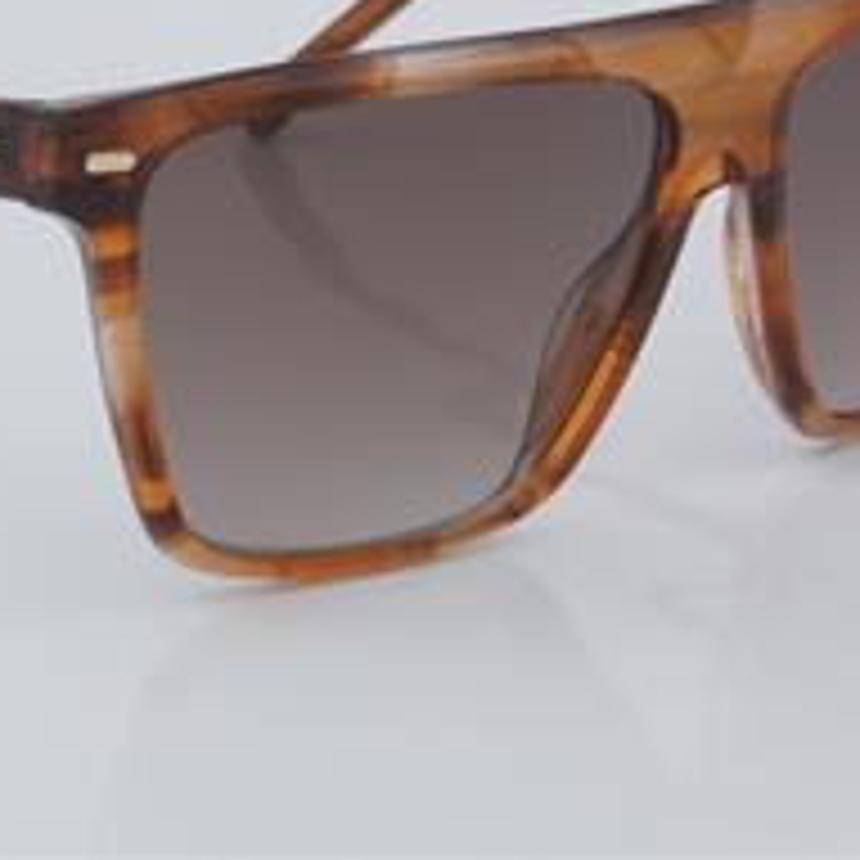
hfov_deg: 11.9
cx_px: 261
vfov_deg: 11.9
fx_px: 4129
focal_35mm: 147
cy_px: 266
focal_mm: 55
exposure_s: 1/4
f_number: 32
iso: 100
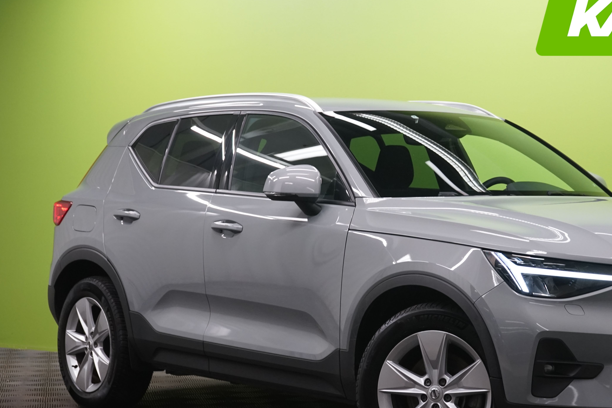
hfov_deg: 22.3
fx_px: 1547
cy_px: 246
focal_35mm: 91
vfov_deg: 15.0
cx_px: 425
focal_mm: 63
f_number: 7.1
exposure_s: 1/25
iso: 1250
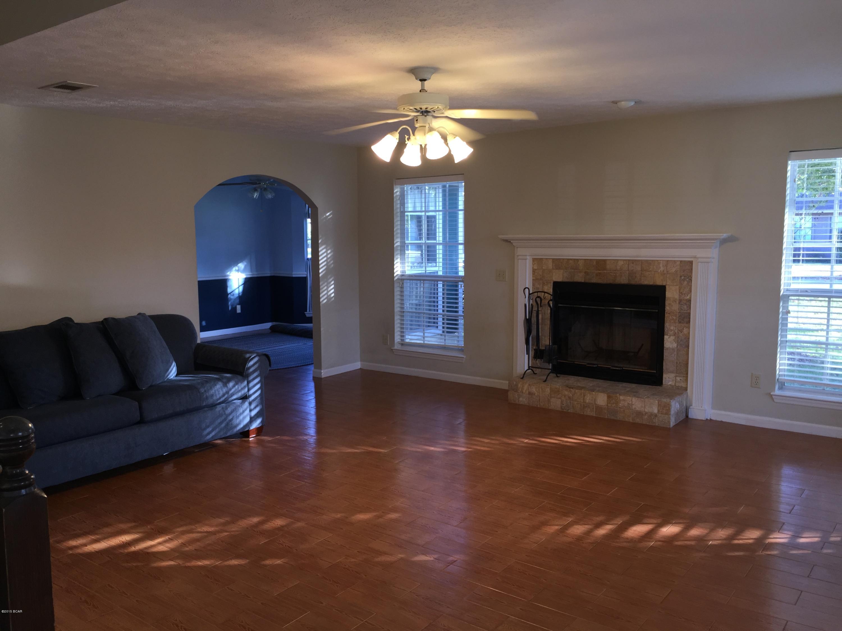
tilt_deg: -6.0
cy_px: 316
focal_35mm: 29
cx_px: 421
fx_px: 705
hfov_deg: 61.7
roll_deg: +0.2
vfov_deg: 48.2
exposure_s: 1/35
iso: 32
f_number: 2.2
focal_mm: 4.15
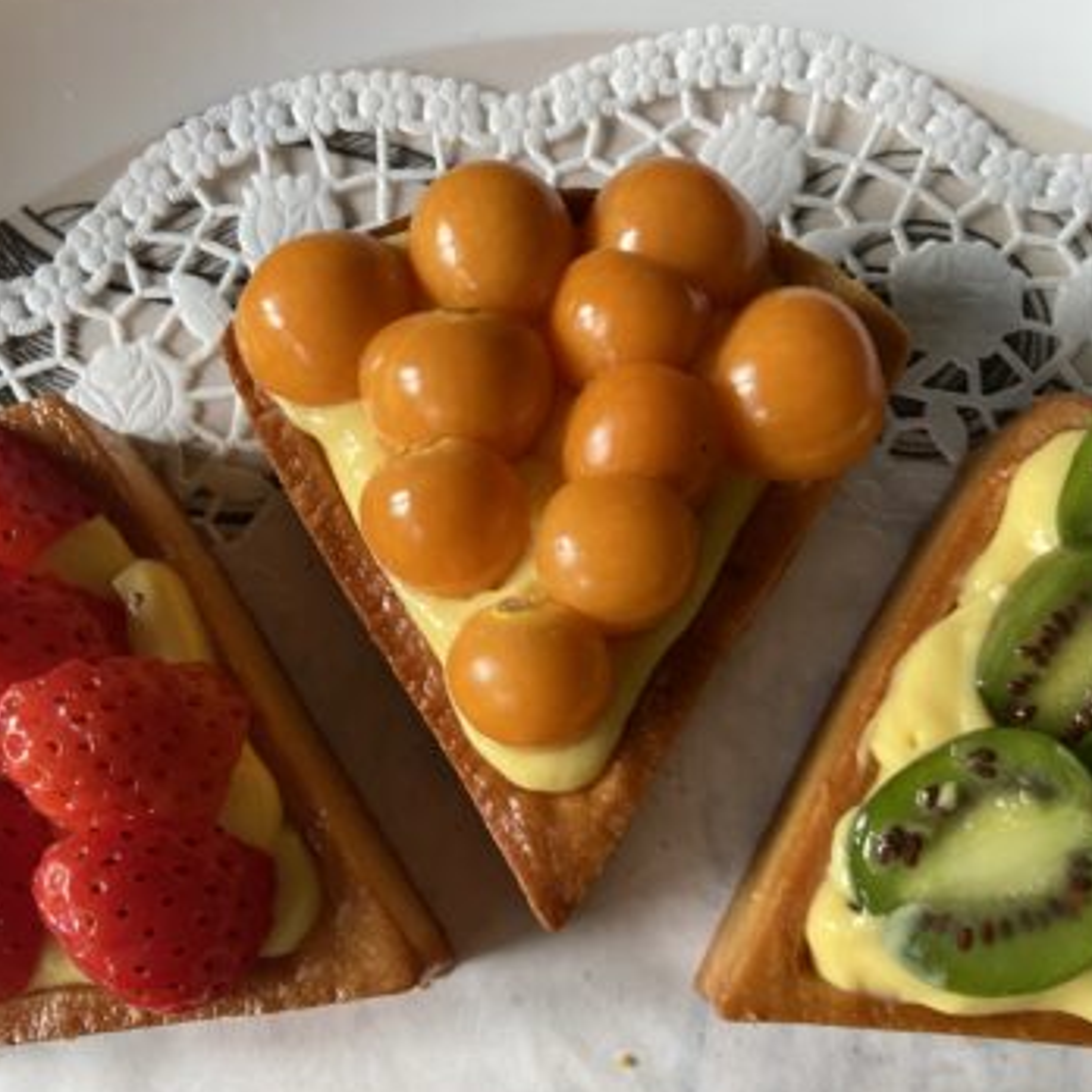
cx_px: 516
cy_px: 562
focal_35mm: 33
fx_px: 1178
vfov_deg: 49.7
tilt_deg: -78.8
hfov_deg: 49.7
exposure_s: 1/61
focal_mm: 4.25
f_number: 1.8
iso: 125
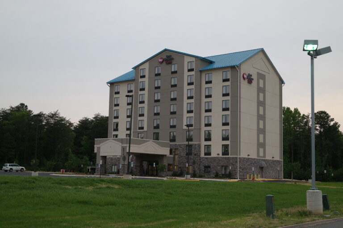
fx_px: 467
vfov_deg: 27.5
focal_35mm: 49
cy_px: 114
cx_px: 172
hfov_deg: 40.3
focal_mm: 32
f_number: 4.5
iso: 200
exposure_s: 1/60
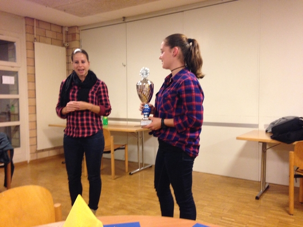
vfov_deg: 42.9
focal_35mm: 33
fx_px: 289
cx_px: 152
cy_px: 114
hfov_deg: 55.4
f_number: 2.4
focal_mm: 4.12
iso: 250
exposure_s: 1/20
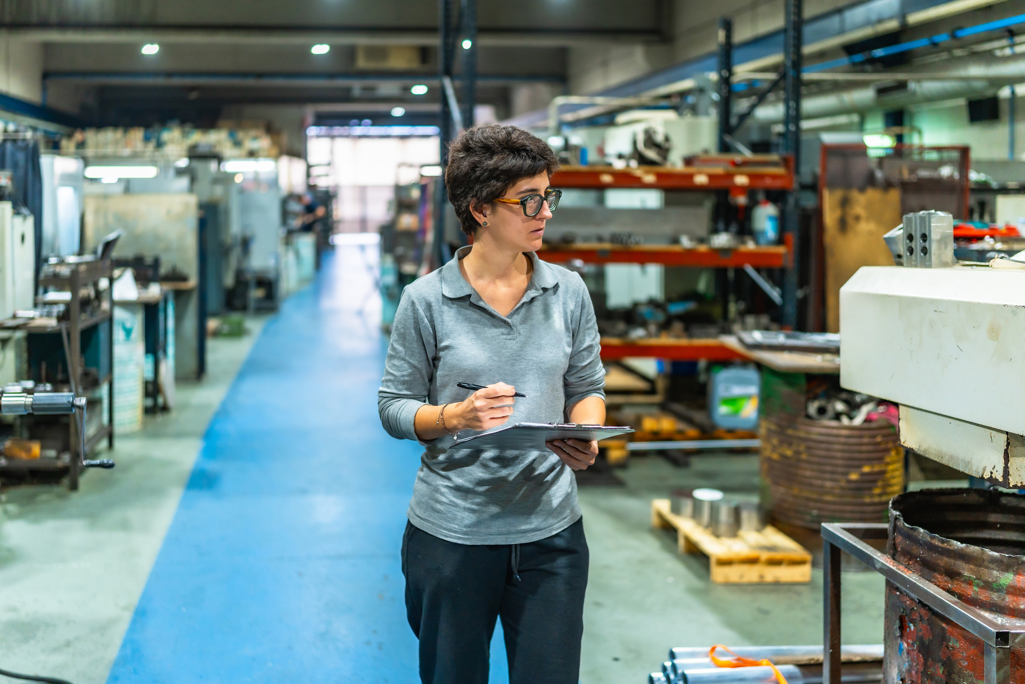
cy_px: 342
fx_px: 996
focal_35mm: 35
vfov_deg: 37.9
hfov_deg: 54.4
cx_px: 512
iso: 500
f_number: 1.4
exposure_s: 1/500
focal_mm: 35
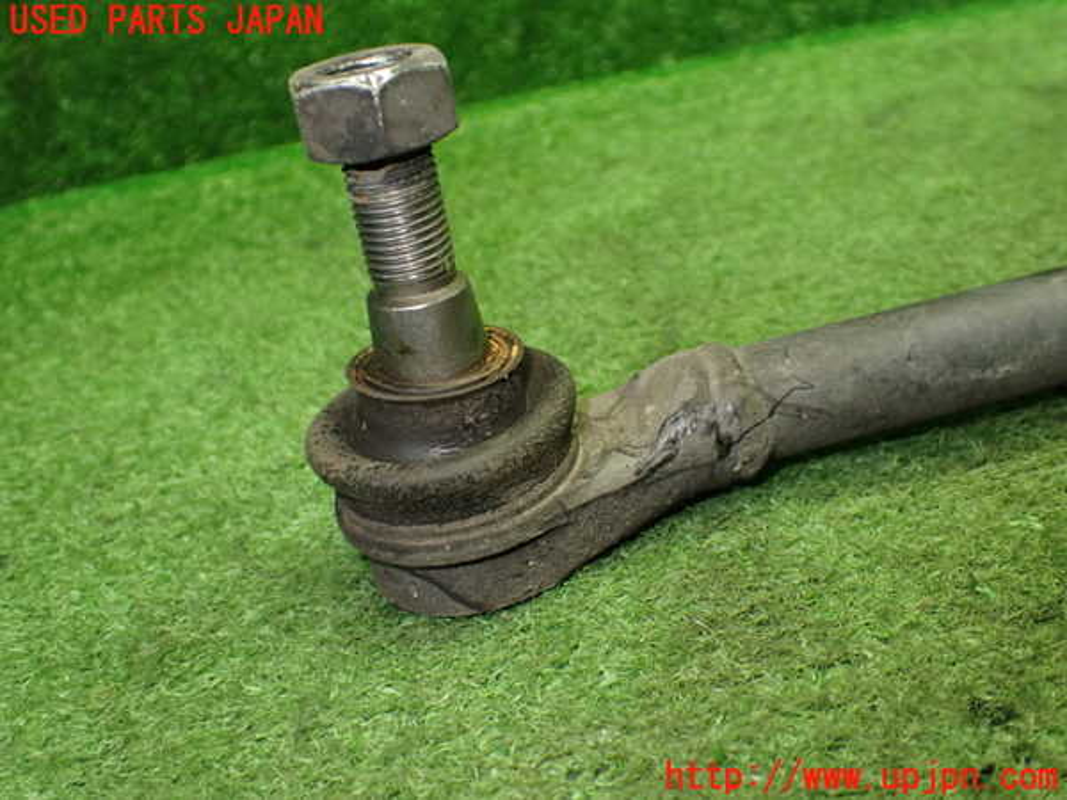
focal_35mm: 36
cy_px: 400
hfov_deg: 51.4
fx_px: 1110
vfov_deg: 39.7
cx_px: 534
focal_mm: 6.37
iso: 800
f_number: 2.5
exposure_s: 1/125
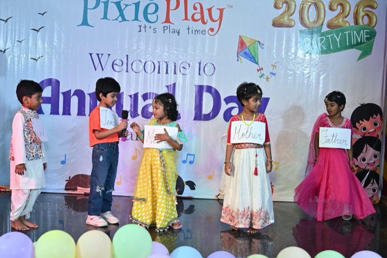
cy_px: 131
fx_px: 548
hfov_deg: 38.8
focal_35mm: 51
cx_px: 171
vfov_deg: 26.5
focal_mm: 44
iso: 250
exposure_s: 1/160
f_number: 4
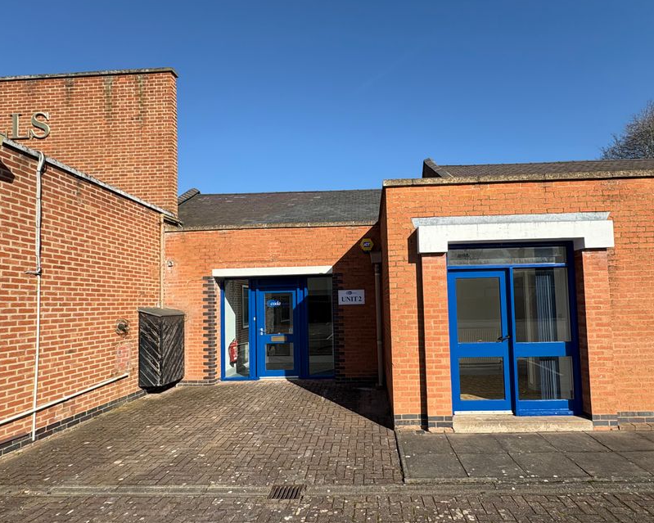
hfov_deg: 83.1
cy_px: 284
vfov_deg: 70.7
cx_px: 354
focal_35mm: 19
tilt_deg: +4.0
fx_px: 368
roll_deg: +1.5
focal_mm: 2.22
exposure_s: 1/1600
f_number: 2.2
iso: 64
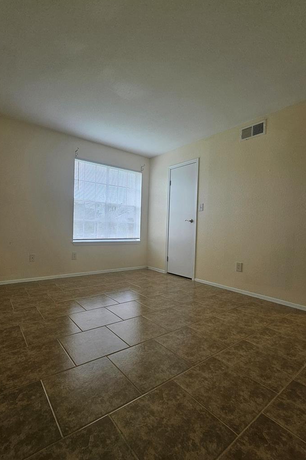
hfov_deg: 73.6
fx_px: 204
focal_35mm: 16
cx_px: 141
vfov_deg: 96.7
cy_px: 233
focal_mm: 1.74
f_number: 2.2
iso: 50
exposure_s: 1/60
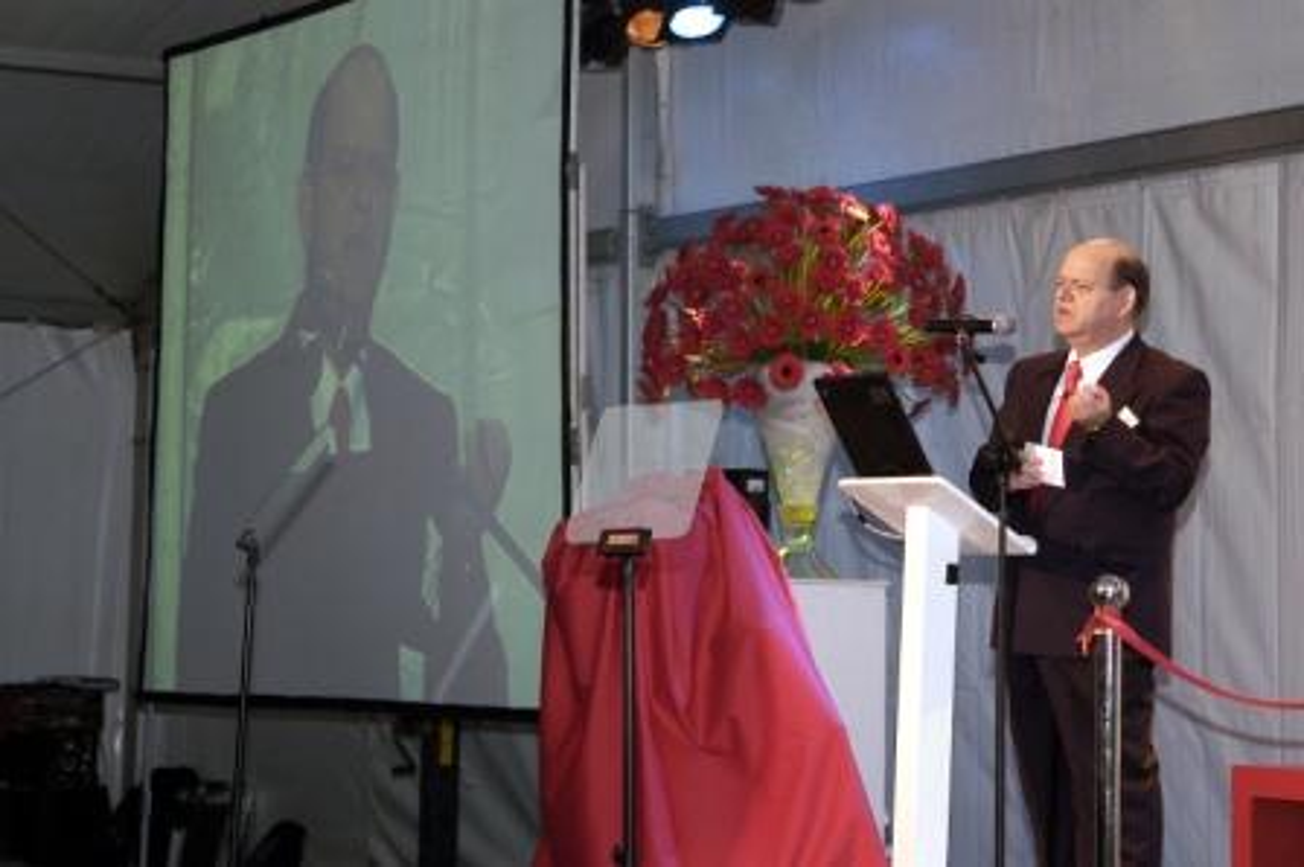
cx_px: 652
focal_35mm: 90
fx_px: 3258
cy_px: 434
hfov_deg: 22.6
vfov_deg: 15.2
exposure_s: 1/60
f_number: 4
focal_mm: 60
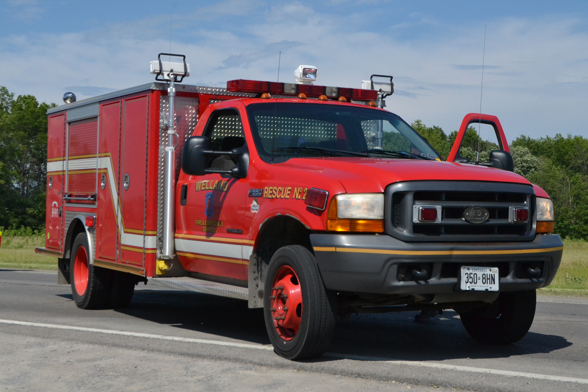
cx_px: 294
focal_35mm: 60
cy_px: 196
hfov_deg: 33.4
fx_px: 980
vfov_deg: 22.6
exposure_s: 1/4000
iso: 2000
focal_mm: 40
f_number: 9
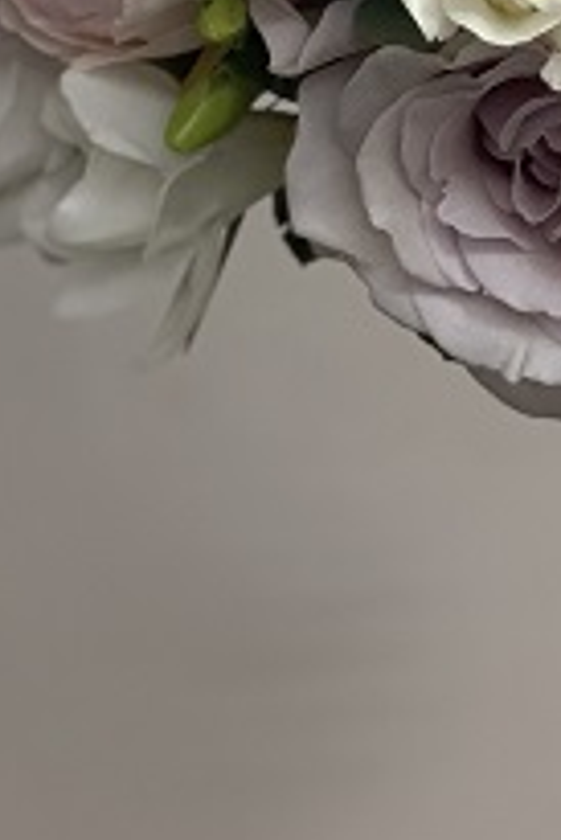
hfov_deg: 8.6
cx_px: 643
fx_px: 3687
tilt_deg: -12.7
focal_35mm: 158
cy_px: -336
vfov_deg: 12.5
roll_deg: -2.5
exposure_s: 1/50
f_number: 2
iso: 160
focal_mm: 6
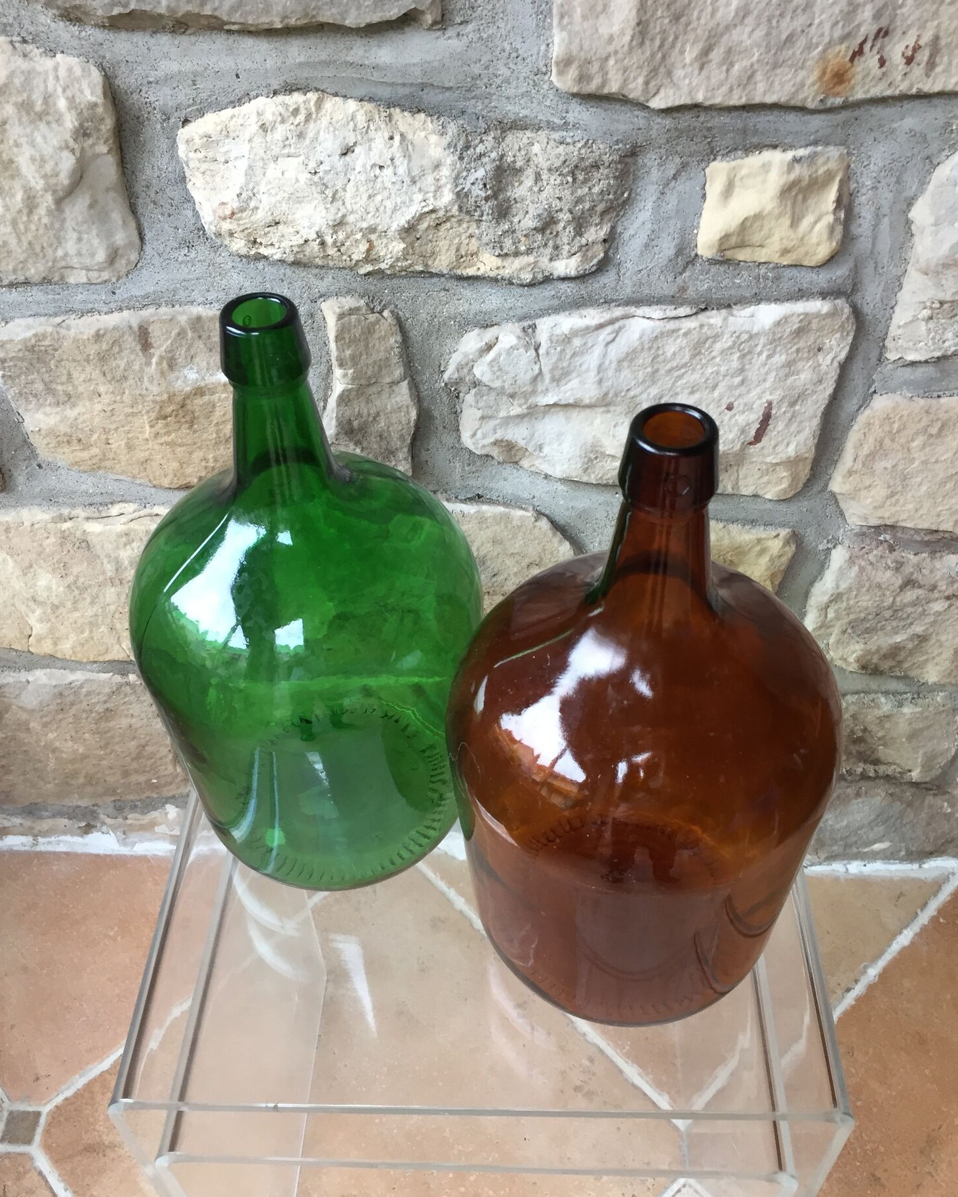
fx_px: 1099
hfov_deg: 47.1
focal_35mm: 31
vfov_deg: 57.2
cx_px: 484
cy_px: 626
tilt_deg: -46.7
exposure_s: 1/33
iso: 80
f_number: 2.2
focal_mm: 4.15
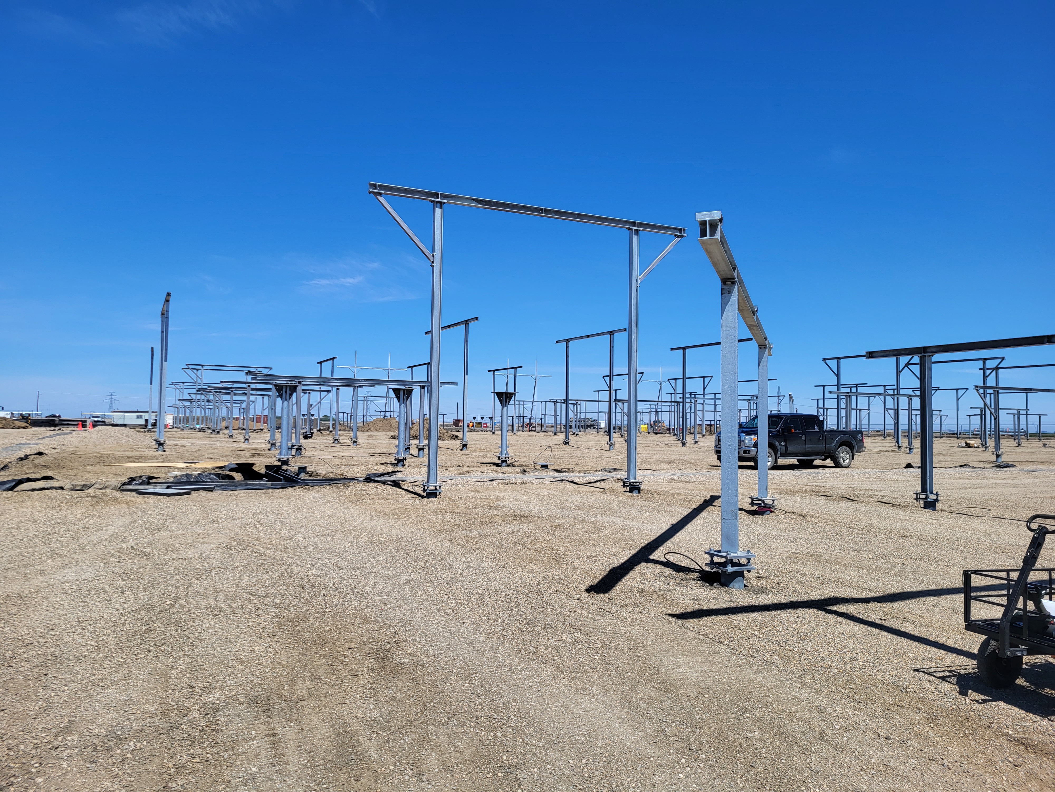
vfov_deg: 53.1
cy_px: 396
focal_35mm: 26
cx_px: 528
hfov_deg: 67.3
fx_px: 792
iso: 40
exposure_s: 1/3354
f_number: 1.8
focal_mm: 5.4
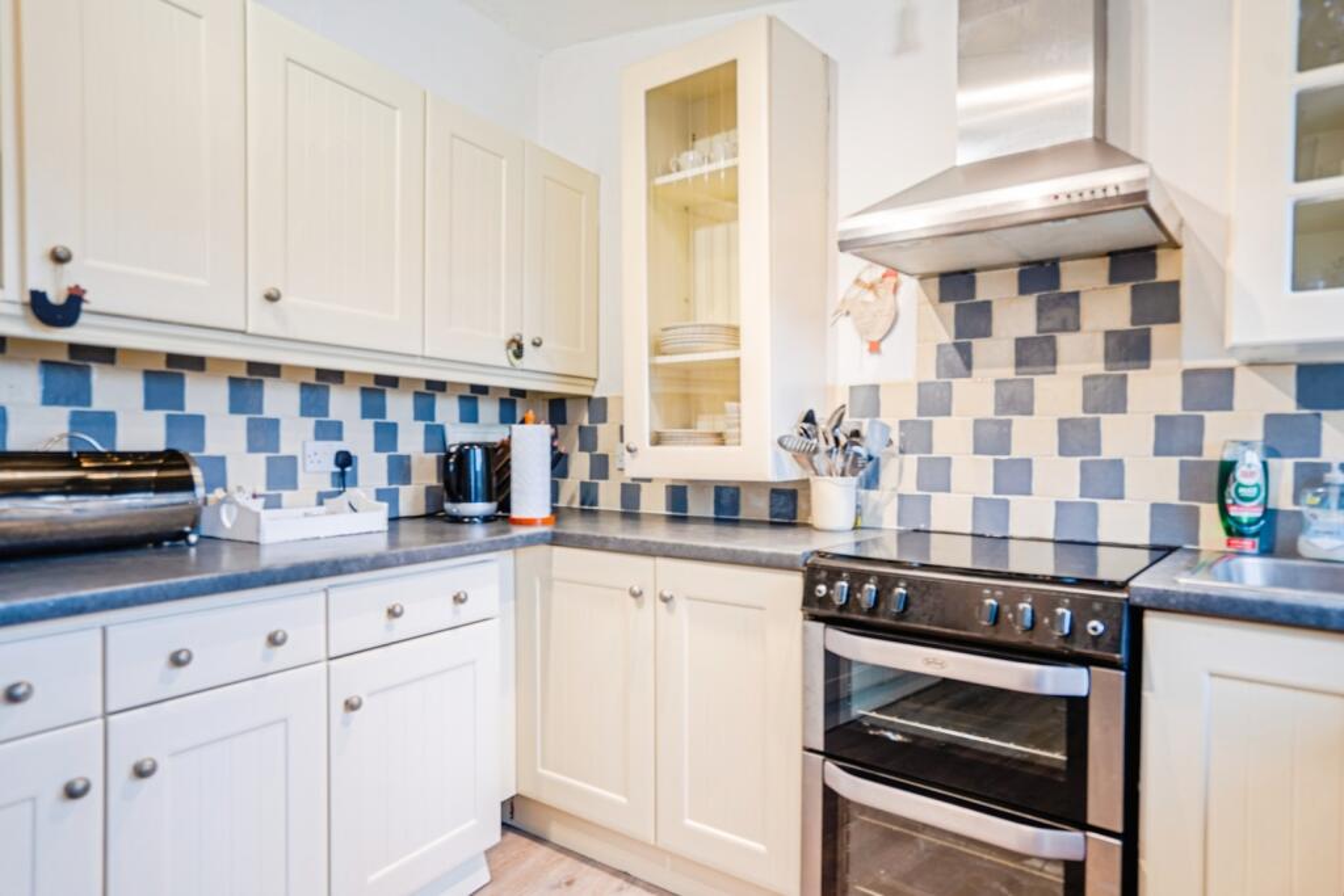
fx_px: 784
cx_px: 672
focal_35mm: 21
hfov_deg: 81.2
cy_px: 448
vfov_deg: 59.5
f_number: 4
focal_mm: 21
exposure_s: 1/13
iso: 100
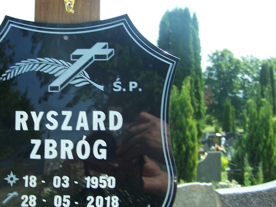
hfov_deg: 28.7
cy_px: 98
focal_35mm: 67
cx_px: 81
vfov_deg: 21.9
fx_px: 534
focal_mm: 6.3
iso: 80
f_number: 2.8
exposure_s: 1/500
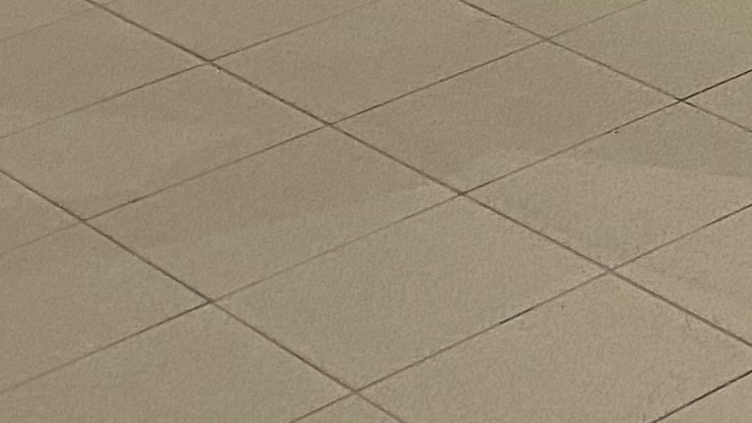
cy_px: -1006
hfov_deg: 12.4
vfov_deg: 6.9
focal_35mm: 151
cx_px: 1538
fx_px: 3011
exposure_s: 1/50
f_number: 1.8
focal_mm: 4.25
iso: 64
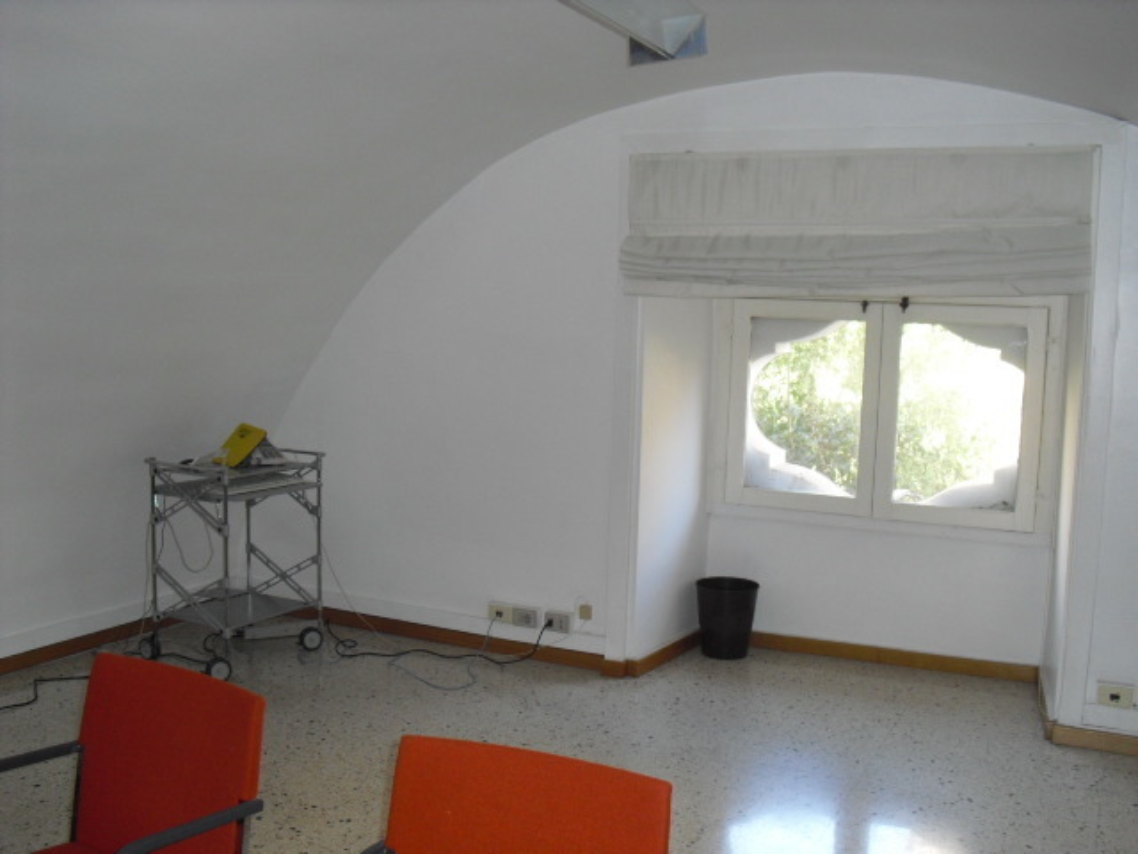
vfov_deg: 39.7
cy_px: 427
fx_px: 1183
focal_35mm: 36
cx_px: 569
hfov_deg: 51.4
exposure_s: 1/60
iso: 200
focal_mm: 6.3
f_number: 3.1
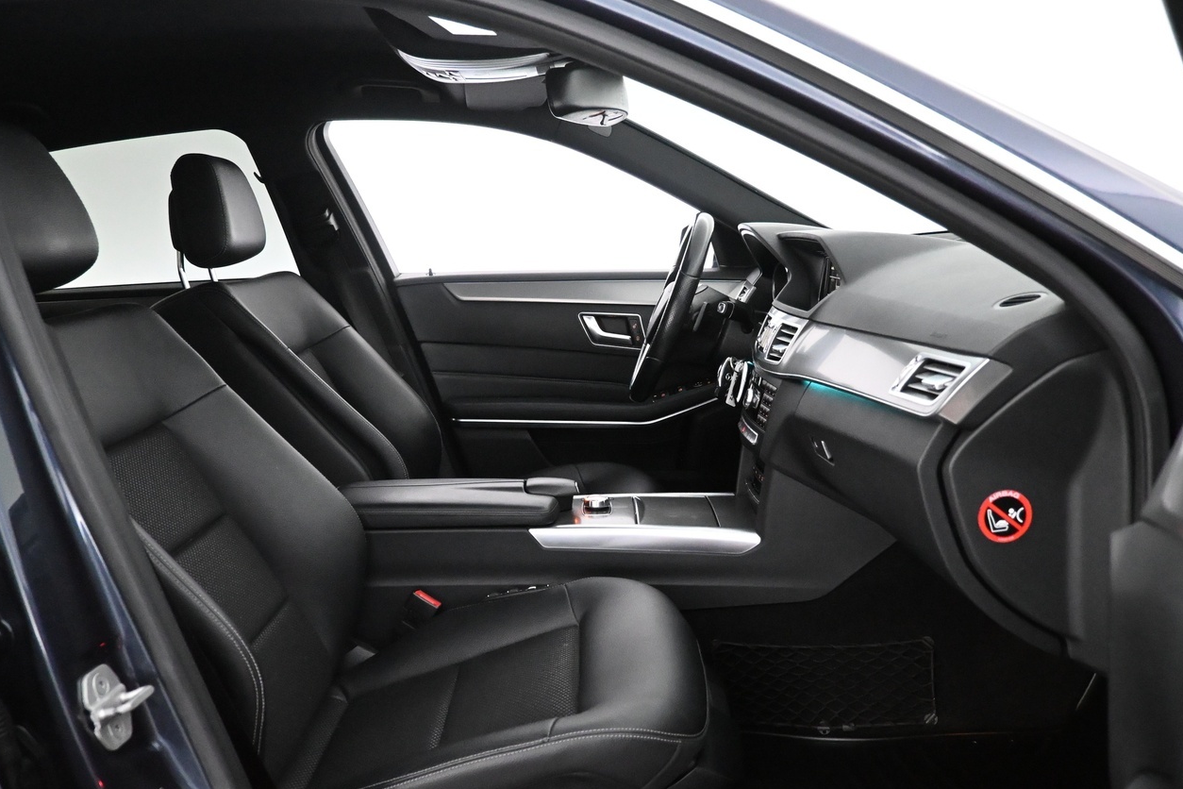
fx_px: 1019
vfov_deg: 42.1
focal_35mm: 31
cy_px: 479
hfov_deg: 60.2
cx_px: 624
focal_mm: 16
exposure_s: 1/60
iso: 5600
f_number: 3.5
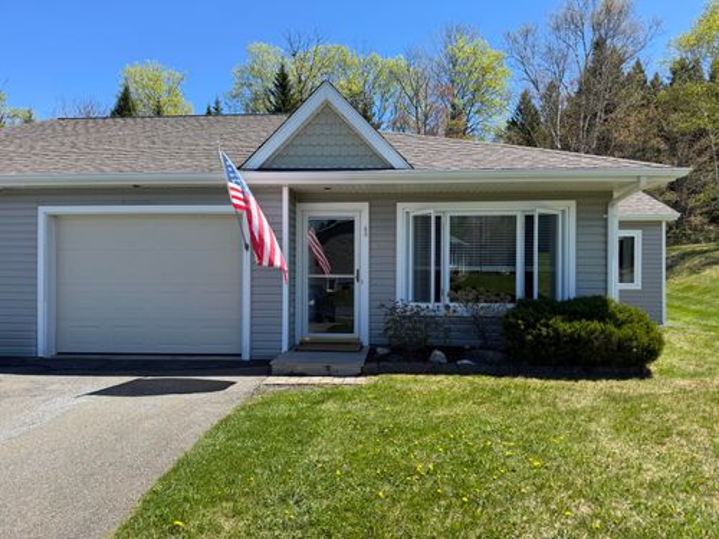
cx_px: 360
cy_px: 270
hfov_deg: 71.6
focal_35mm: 24
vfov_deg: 56.8
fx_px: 498
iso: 80
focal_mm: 6.76
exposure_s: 1/2252
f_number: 1.78
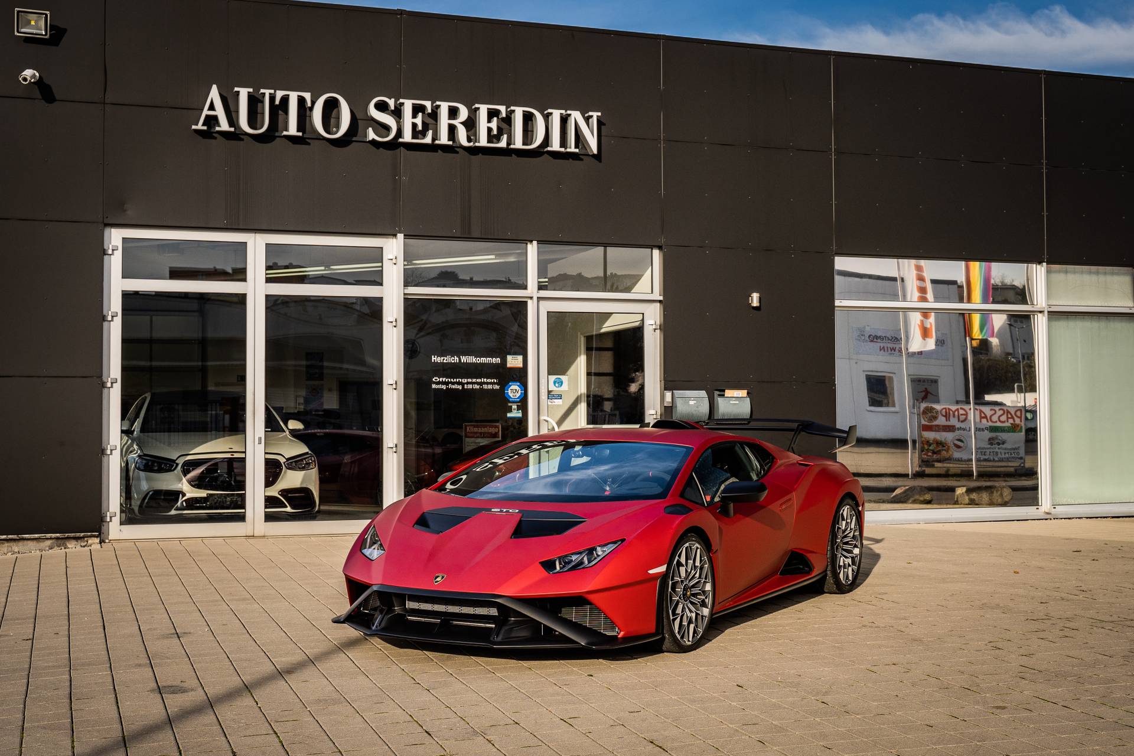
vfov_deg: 35.1
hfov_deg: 50.7
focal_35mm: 38
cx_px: 567
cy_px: 378
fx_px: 1197
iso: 500
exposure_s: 1/250
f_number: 6.3
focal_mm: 38
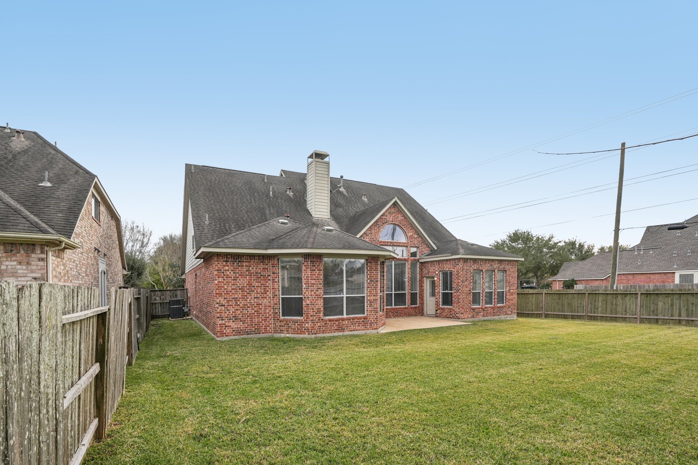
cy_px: 232
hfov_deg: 96.7
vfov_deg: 73.7
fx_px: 310
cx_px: 349
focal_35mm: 16
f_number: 8
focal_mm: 16
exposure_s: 1/750
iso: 400
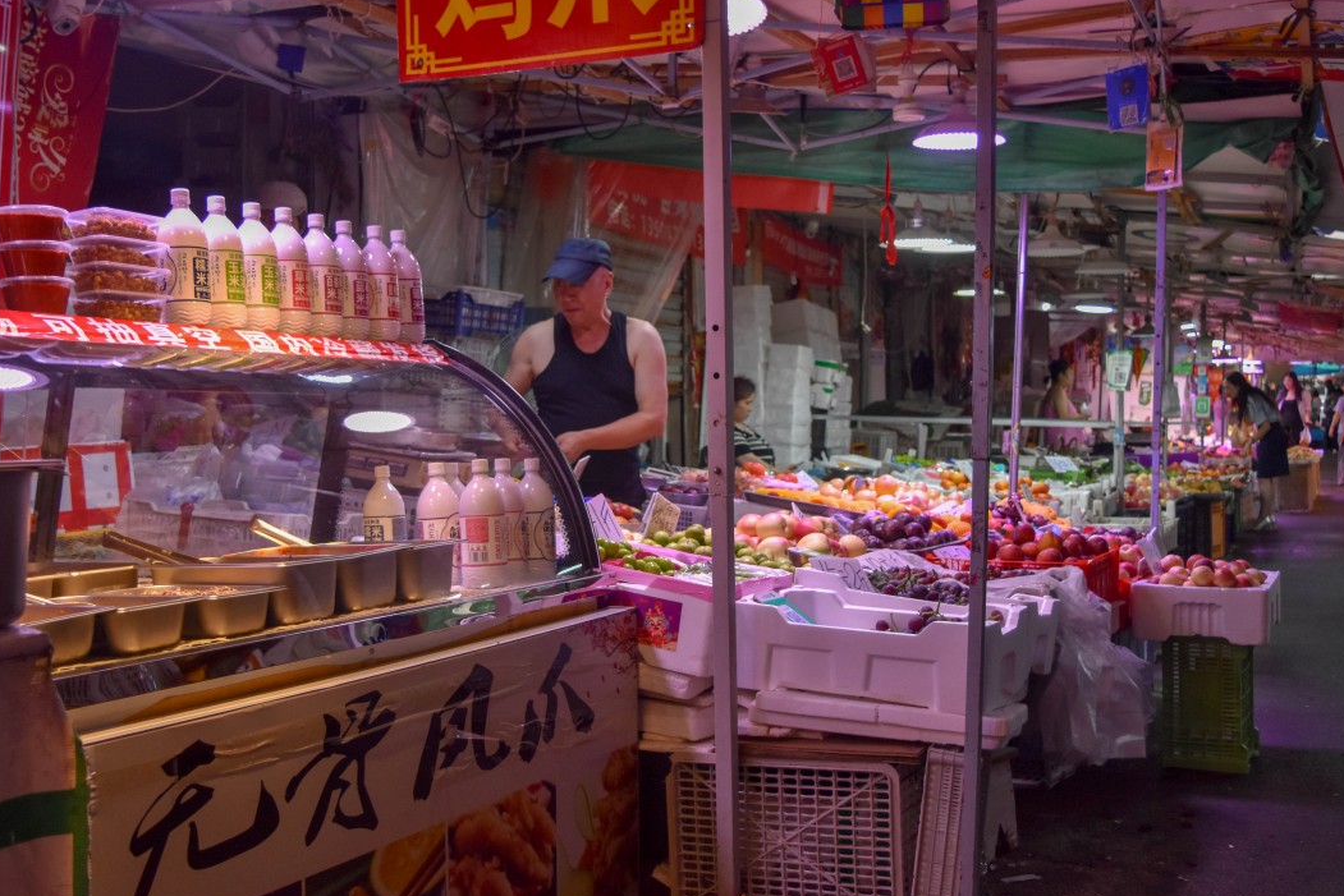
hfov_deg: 51.9
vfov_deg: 36.0
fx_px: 1381
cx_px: 670
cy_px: 452
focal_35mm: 37
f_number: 4
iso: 800
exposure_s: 1/500
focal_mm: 24
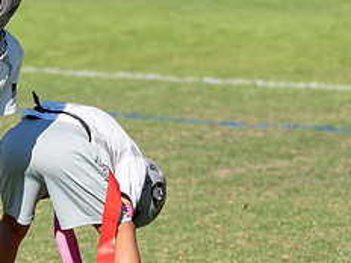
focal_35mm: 309
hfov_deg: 6.4
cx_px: -12
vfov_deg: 4.8
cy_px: 1
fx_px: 3133
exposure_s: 1/6400
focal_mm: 78
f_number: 2.8
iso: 250
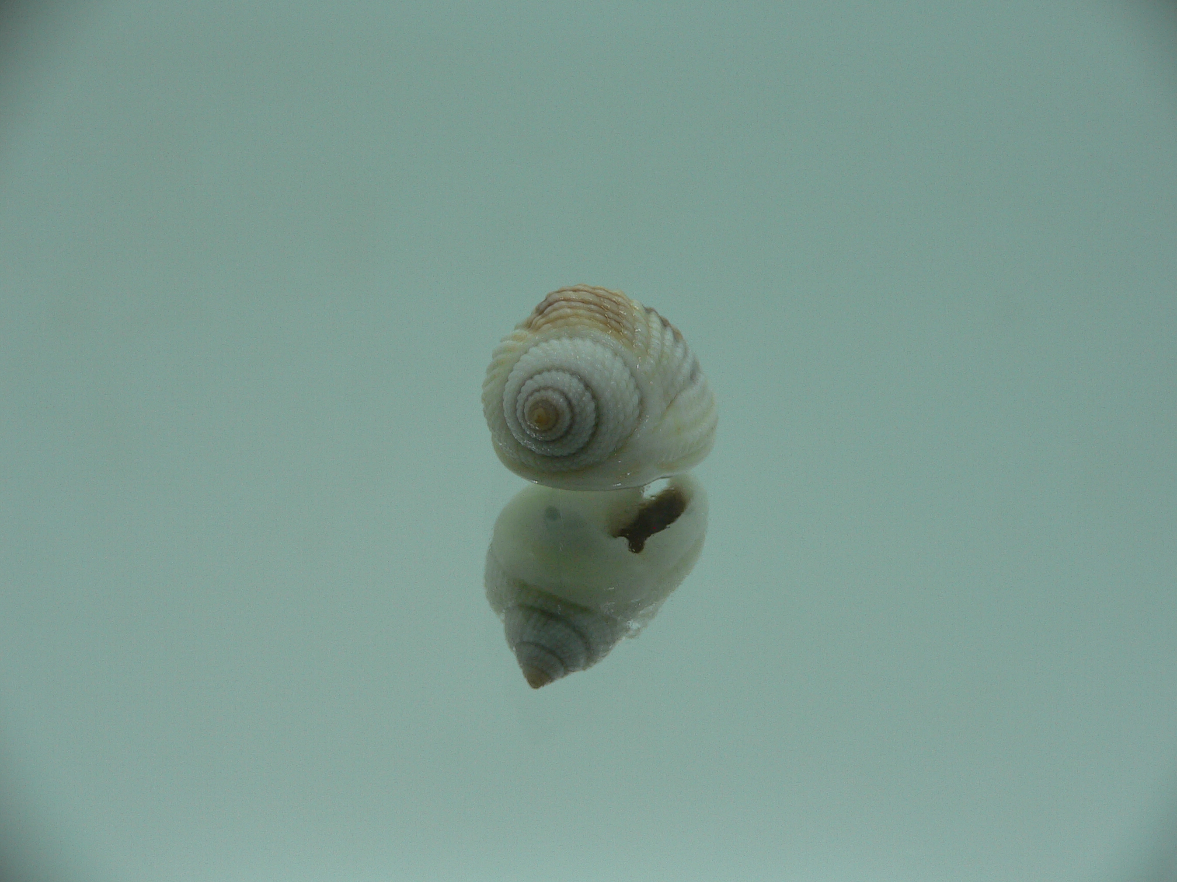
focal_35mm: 35
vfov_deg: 40.7
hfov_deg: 52.6
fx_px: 1190
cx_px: 588
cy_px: 441
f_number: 2.8
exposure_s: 1/80
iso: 80
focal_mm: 4.6
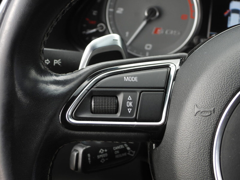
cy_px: 90
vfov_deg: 24.4
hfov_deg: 32.2
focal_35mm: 60
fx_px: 416
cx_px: 120
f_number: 3.5
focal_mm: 10.7
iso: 100
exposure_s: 1/50
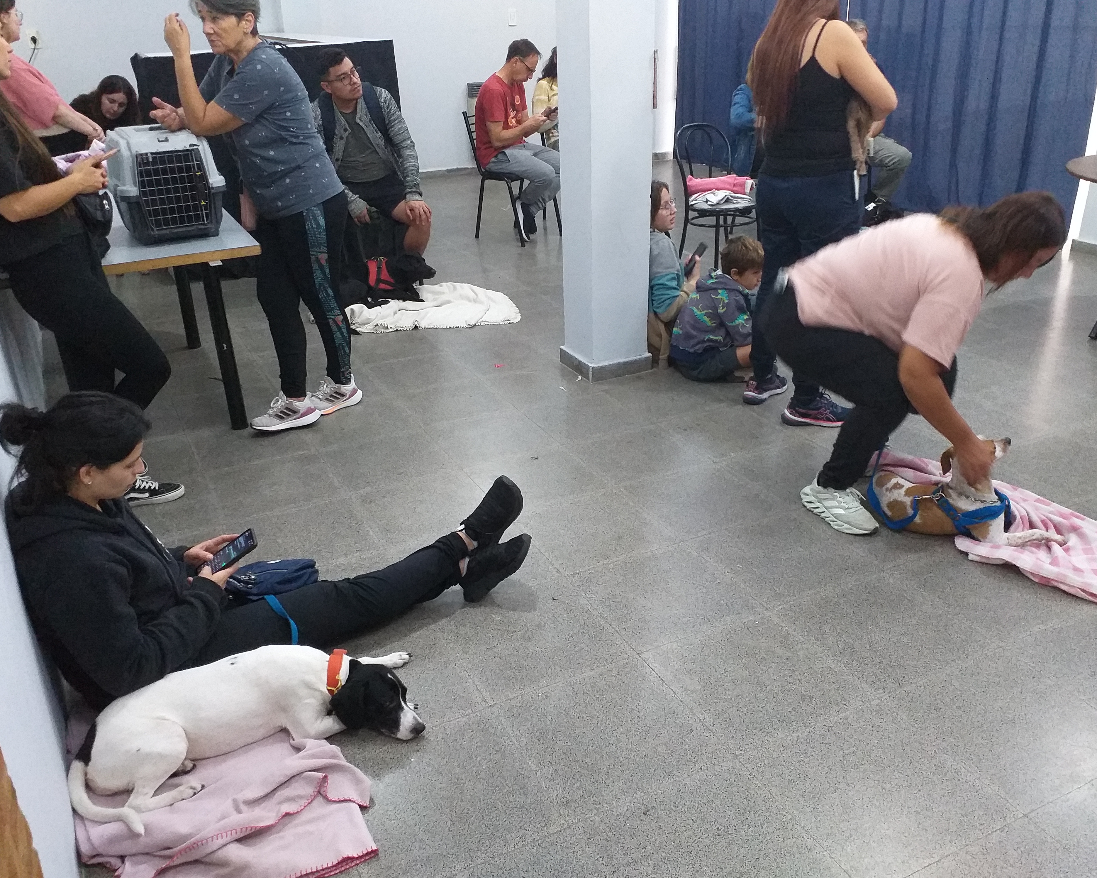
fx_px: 909
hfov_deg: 62.2
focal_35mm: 28
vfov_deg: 51.5
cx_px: 560
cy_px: 449
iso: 320
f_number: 1.9
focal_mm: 3.6
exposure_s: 1/25
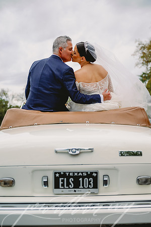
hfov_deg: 23.8
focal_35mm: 57
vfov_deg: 35.1
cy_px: 114
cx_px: 76
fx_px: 359
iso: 500
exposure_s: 1/2500
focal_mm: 57
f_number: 2.8
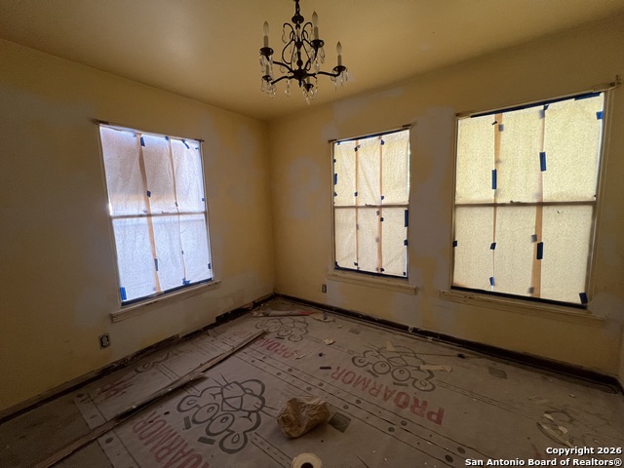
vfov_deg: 89.9
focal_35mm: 13
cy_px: 234
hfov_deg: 106.2
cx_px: 312
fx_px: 234
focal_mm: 1.57
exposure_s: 1/66
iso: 250
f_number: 1.8
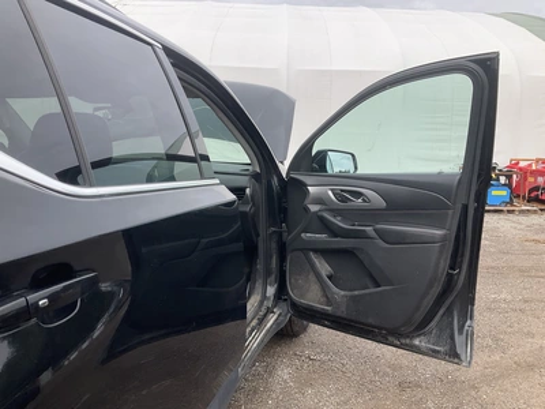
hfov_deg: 61.7
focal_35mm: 29
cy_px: 204
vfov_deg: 48.2
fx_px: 457
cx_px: 272
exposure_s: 1/842
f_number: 1.8
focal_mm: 3
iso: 25
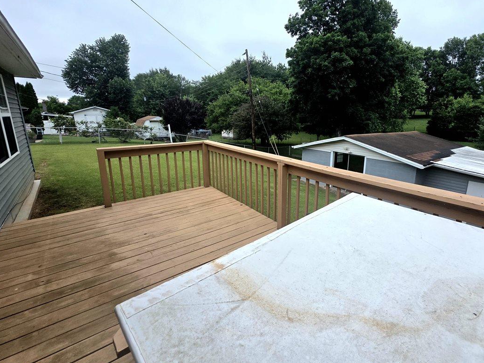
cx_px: 272
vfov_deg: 78.0
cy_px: 168
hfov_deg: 94.0
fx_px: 224
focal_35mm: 16
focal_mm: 2.2
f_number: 1.9
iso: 50
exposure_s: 1/2000
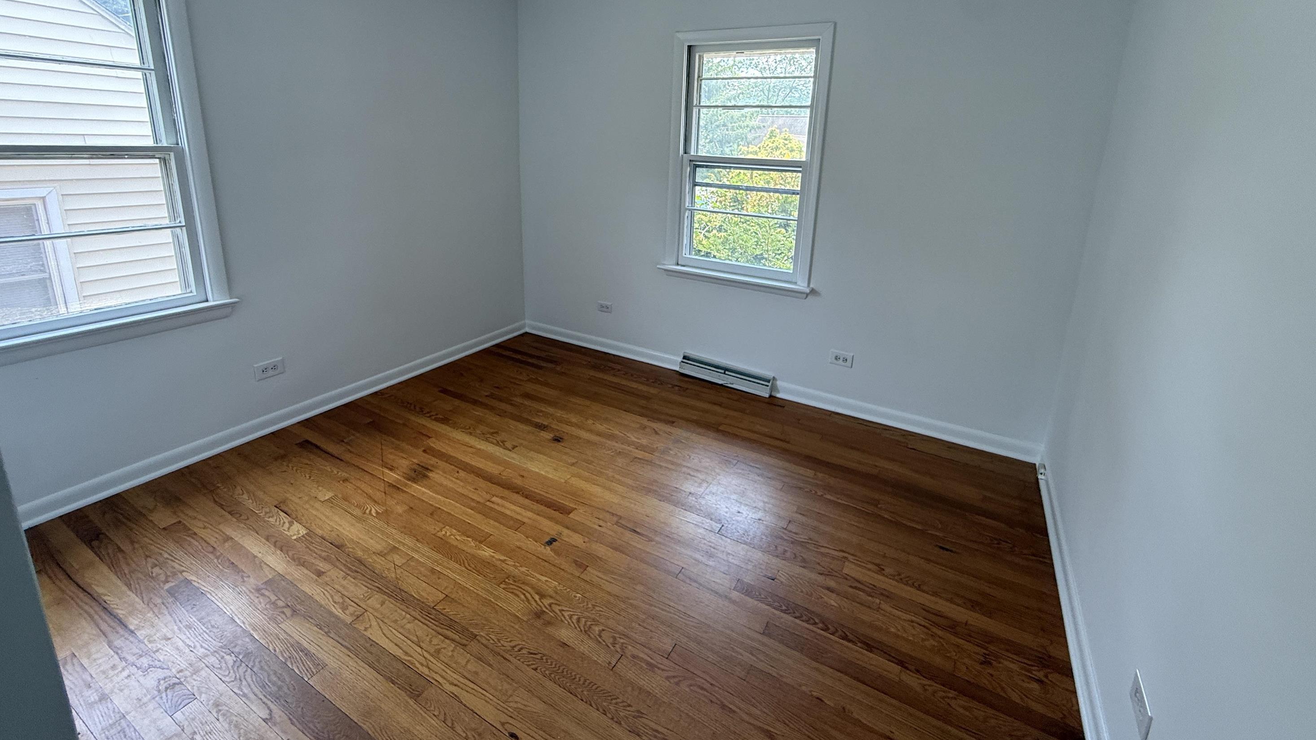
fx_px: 558
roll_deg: -2.4
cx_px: 668
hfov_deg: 99.4
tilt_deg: -12.7
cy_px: 272
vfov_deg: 66.0
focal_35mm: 16
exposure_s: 1/99
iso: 80
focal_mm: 2.22
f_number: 2.2
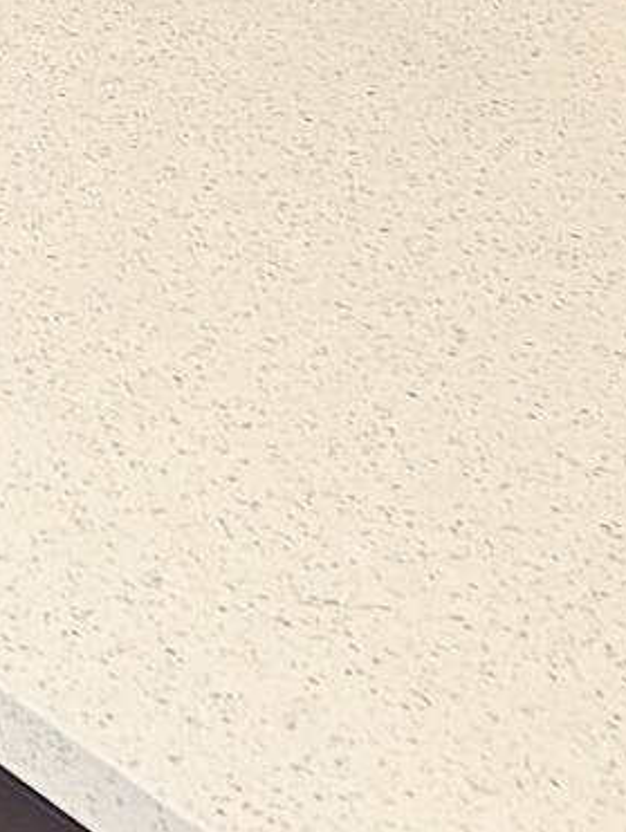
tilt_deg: -7.7
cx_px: -352
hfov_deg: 10.2
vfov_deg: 12.6
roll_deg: +0.4
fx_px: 3370
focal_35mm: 140
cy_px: -745
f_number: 1.5
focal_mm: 5.7
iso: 100
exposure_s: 1/60
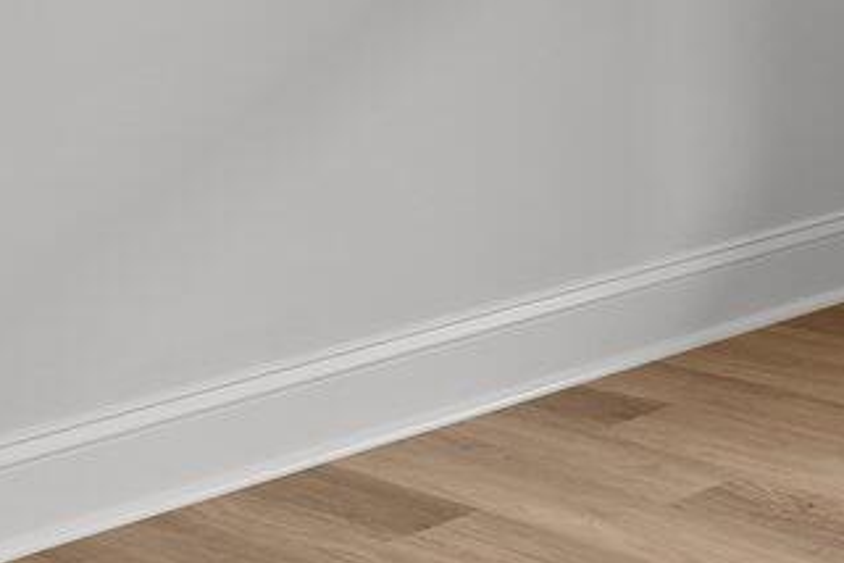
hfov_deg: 18.6
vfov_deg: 12.5
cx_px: 1107
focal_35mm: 102
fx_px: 2391
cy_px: -393
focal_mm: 16
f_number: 8
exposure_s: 1/4
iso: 400
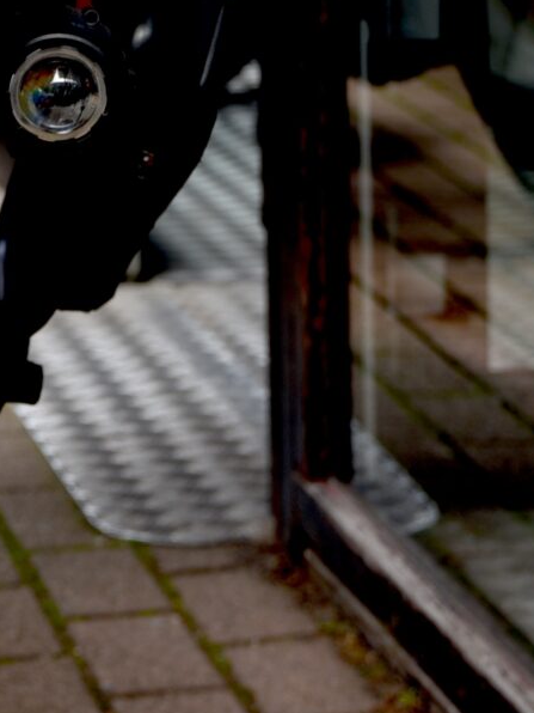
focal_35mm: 190
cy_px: -83
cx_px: -416
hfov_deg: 7.6
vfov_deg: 10.3
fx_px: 3908
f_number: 5
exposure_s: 1/100
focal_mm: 46
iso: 100
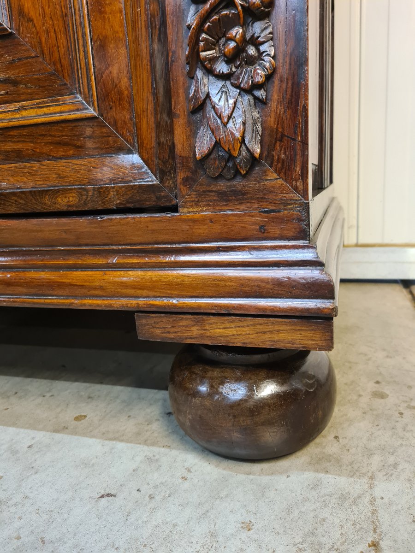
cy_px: 276
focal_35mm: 26
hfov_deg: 53.1
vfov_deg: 67.3
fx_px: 416
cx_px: 208
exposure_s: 1/50
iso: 500
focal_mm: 5.4
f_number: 1.8
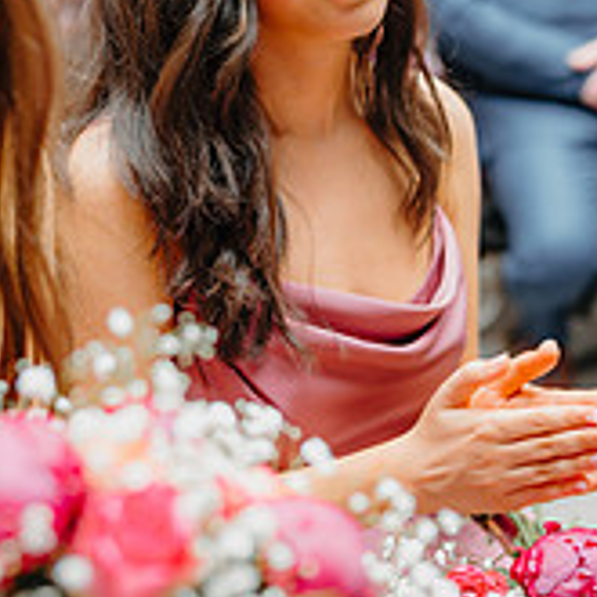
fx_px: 1580
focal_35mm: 81
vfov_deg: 21.1
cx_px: 347
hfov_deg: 21.4
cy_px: 123
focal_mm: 35
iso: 100
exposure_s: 1/200
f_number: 2
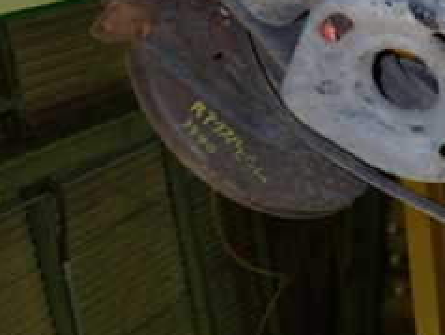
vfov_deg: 23.2
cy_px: 110
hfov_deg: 26.6
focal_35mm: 63
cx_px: 557
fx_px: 811
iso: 200
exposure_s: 1/30
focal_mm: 4.5
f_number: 2
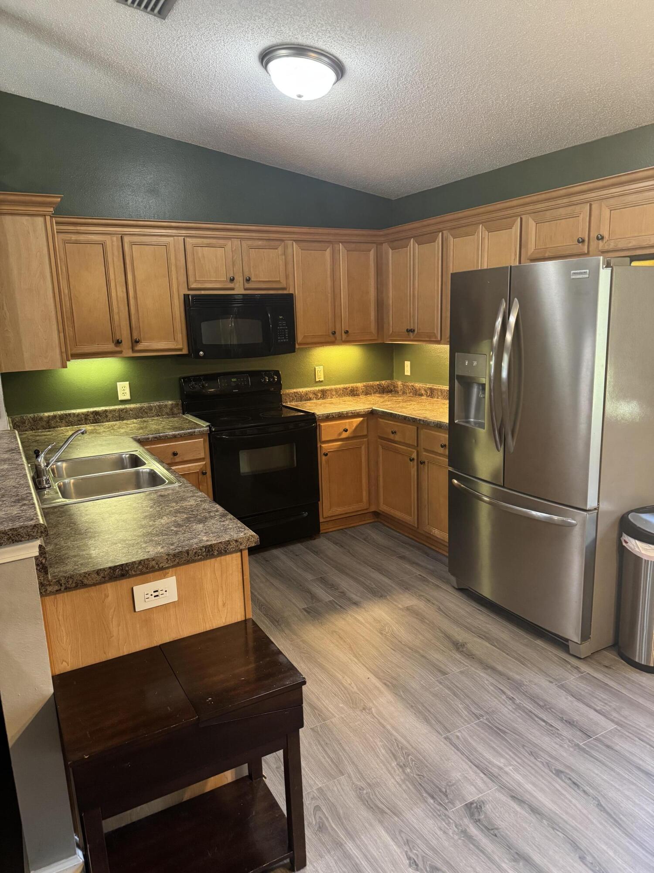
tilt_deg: -11.6
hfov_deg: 56.8
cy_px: 436
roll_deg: +2.8
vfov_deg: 71.6
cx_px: 327
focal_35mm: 24
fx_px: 605
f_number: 1.78
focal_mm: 6.76
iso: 500
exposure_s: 1/60
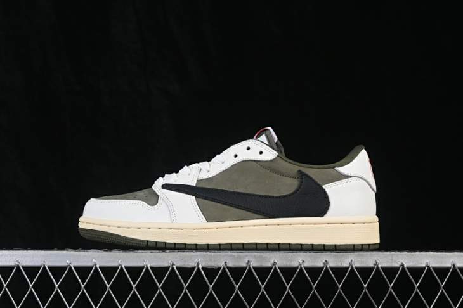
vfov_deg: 18.2
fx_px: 964
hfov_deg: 27.0
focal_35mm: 75
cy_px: 154
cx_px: 232
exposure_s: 1/80
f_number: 8
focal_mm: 50
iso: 160
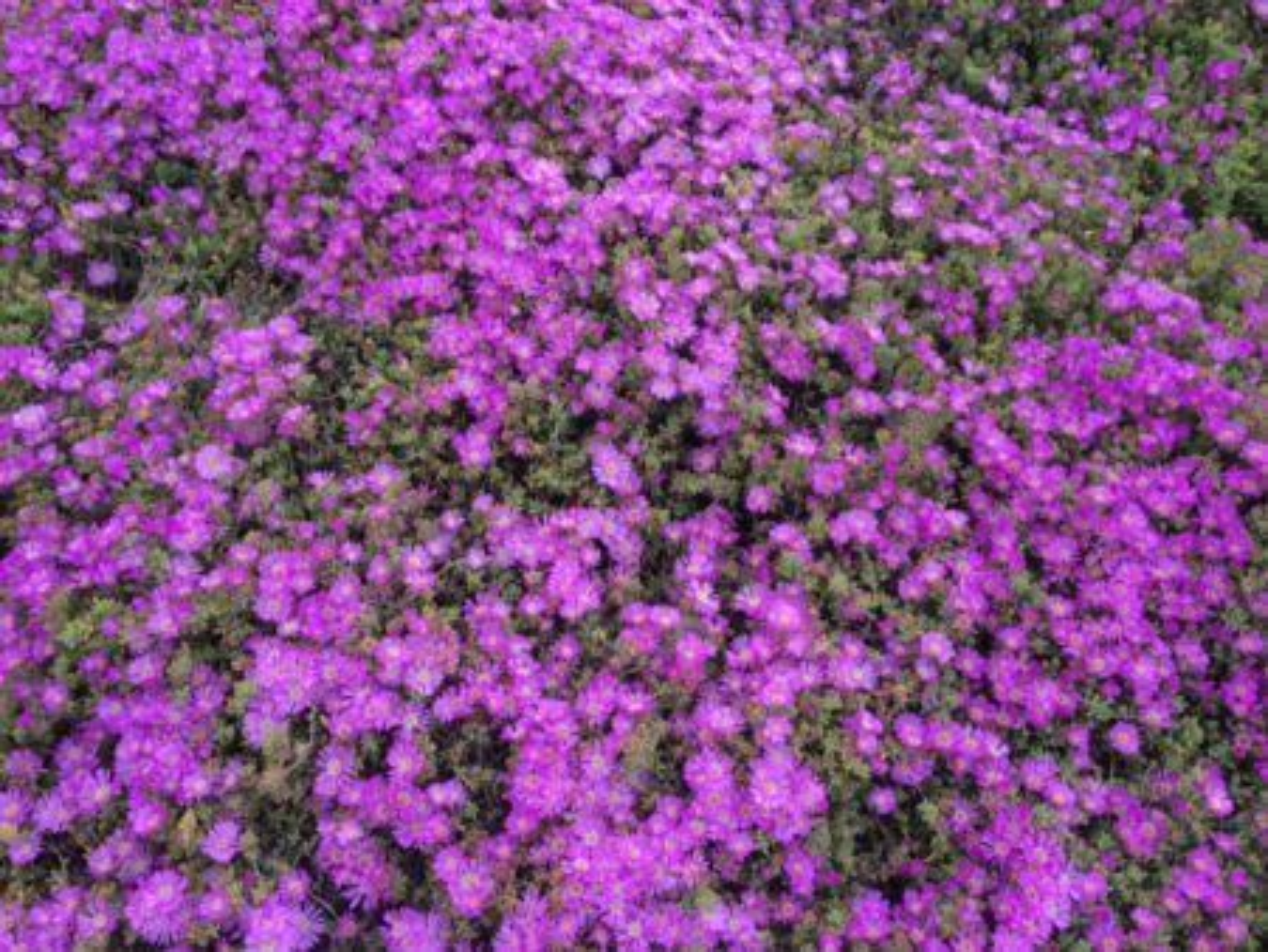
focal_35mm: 29
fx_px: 1063
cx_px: 634
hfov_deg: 61.6
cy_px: 476
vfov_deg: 48.3
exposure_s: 1/172
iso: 25
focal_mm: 4.15
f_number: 2.2
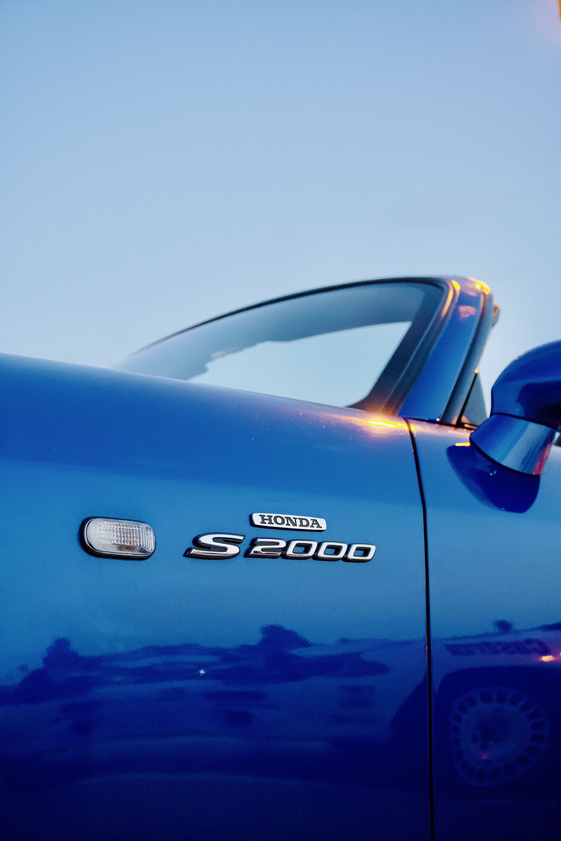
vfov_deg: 42.3
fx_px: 1087
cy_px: 420
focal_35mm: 46
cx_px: 280
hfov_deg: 28.9
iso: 2500
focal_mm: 31
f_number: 5
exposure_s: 1/160
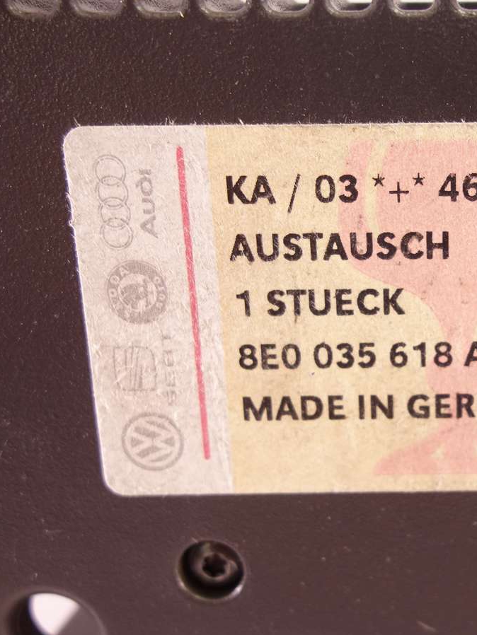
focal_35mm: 41
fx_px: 753
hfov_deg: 33.2
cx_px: 436
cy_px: 321
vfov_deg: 45.8
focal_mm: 10.4
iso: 320
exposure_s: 1/30
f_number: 3.2
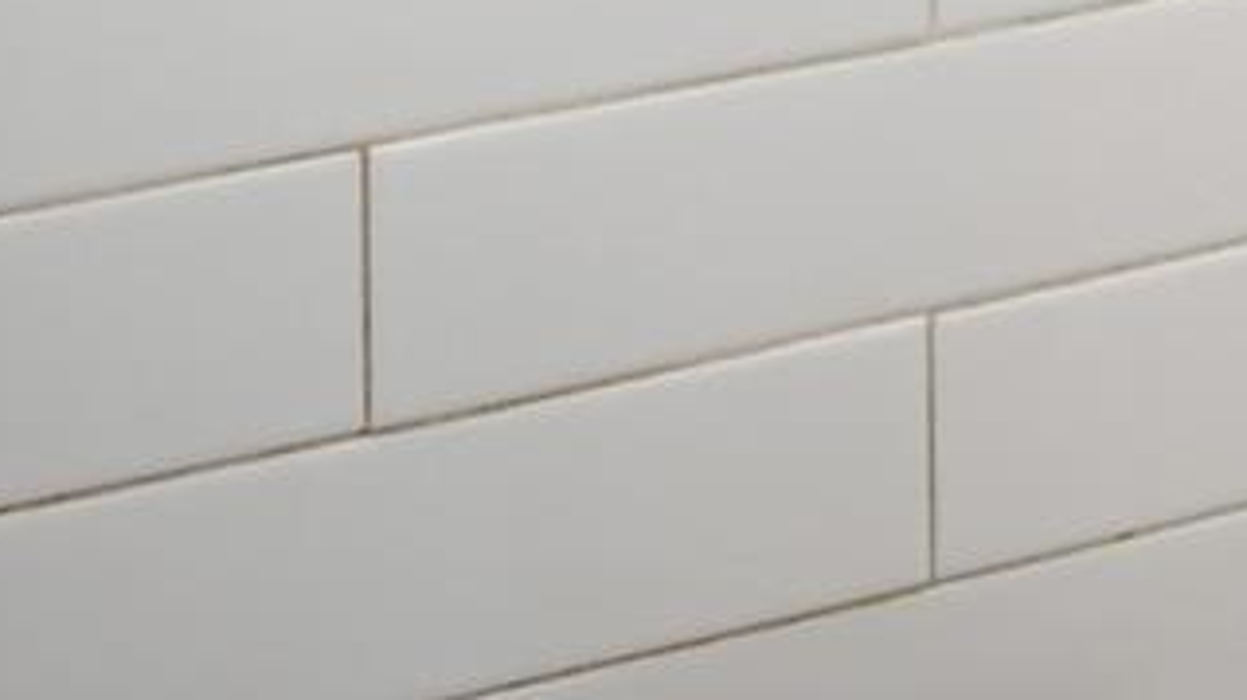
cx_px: 1603
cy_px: -1699
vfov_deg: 7.9
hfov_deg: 16.8
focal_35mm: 121
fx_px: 3999
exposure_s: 1/20
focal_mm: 12
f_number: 3.5
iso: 72
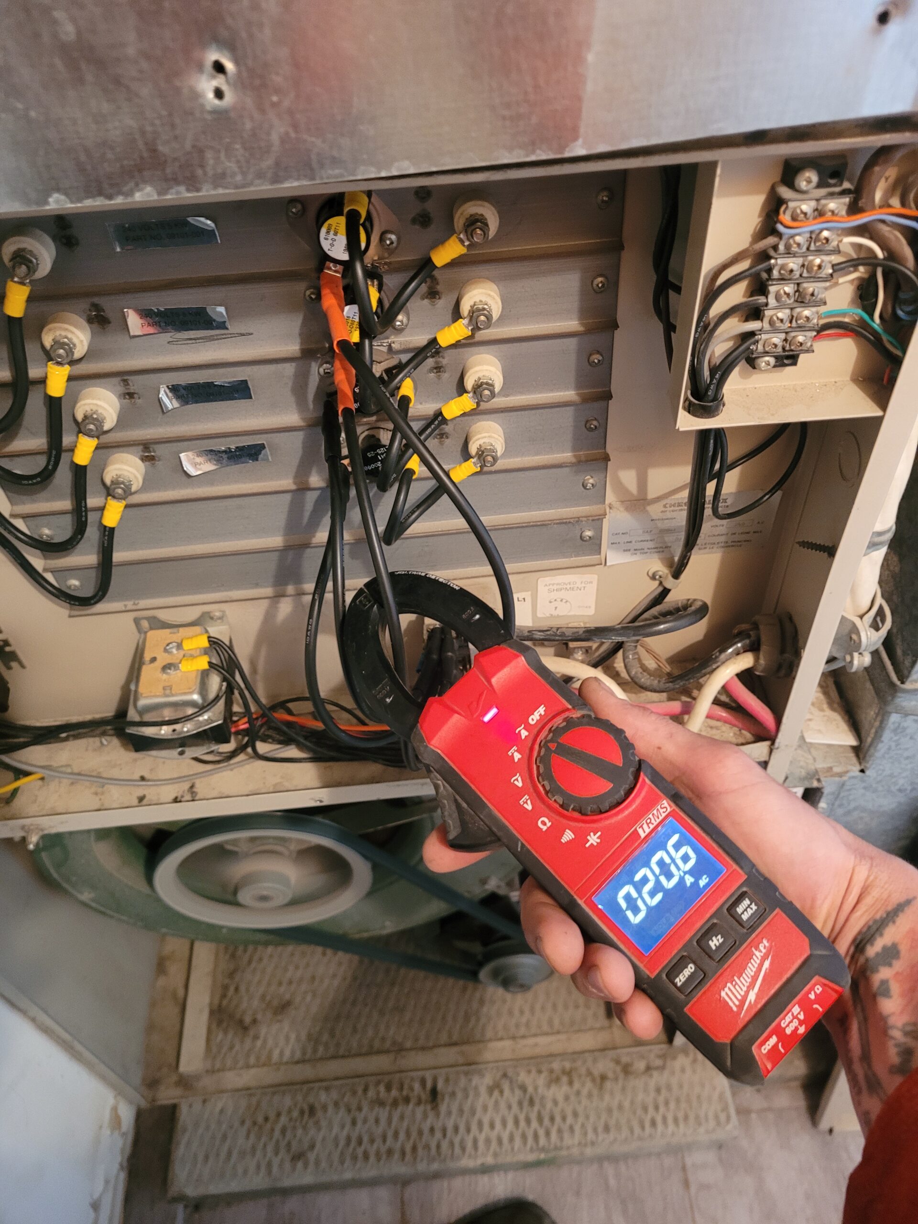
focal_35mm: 26
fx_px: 919
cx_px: 459
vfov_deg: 67.3
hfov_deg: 53.1
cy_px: 612
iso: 500
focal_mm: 5.4
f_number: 1.8
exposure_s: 1/30
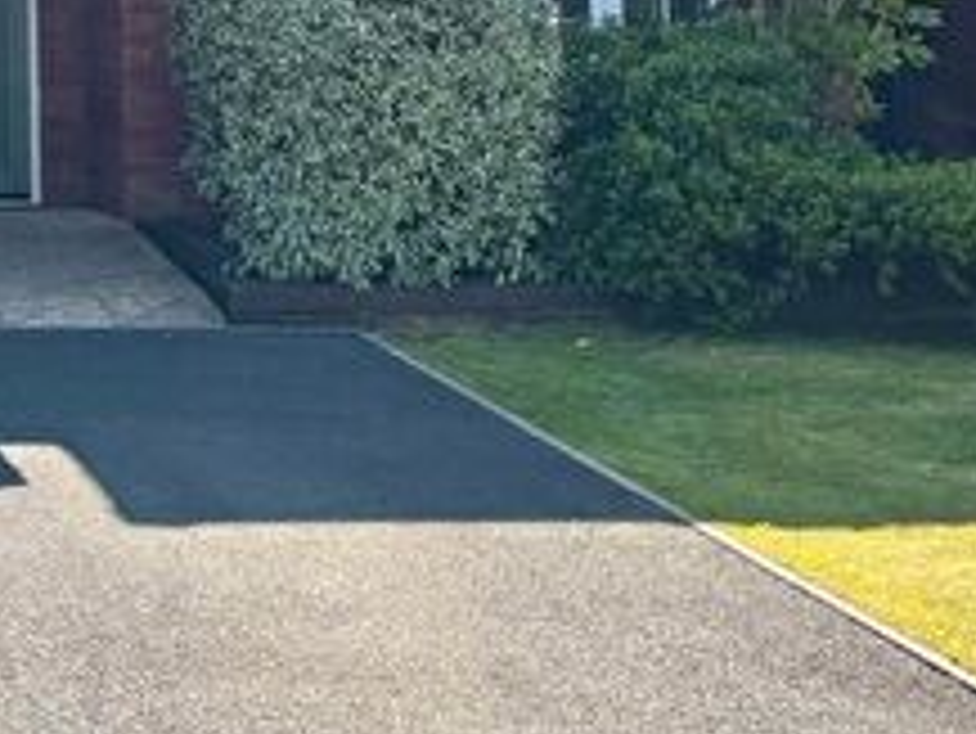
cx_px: -90
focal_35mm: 84
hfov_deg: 22.0
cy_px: -281
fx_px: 2370
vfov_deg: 16.4
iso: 50
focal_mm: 5.96
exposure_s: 1/1344
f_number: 1.6
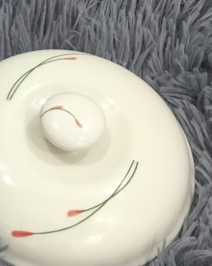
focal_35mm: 98
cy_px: 63
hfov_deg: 14.7
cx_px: -90
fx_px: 770
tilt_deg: -54.0
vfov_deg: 19.4
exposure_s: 1/33
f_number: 2.4
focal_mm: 3.3
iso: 100
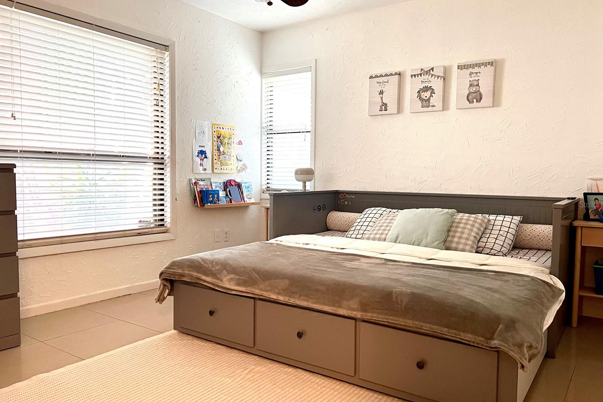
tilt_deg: -4.0
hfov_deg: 65.5
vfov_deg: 46.4
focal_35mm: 28
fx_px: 469
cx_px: 304
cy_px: 204
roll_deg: -1.2
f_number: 1.5
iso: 320
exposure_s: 1/60
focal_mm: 5.7
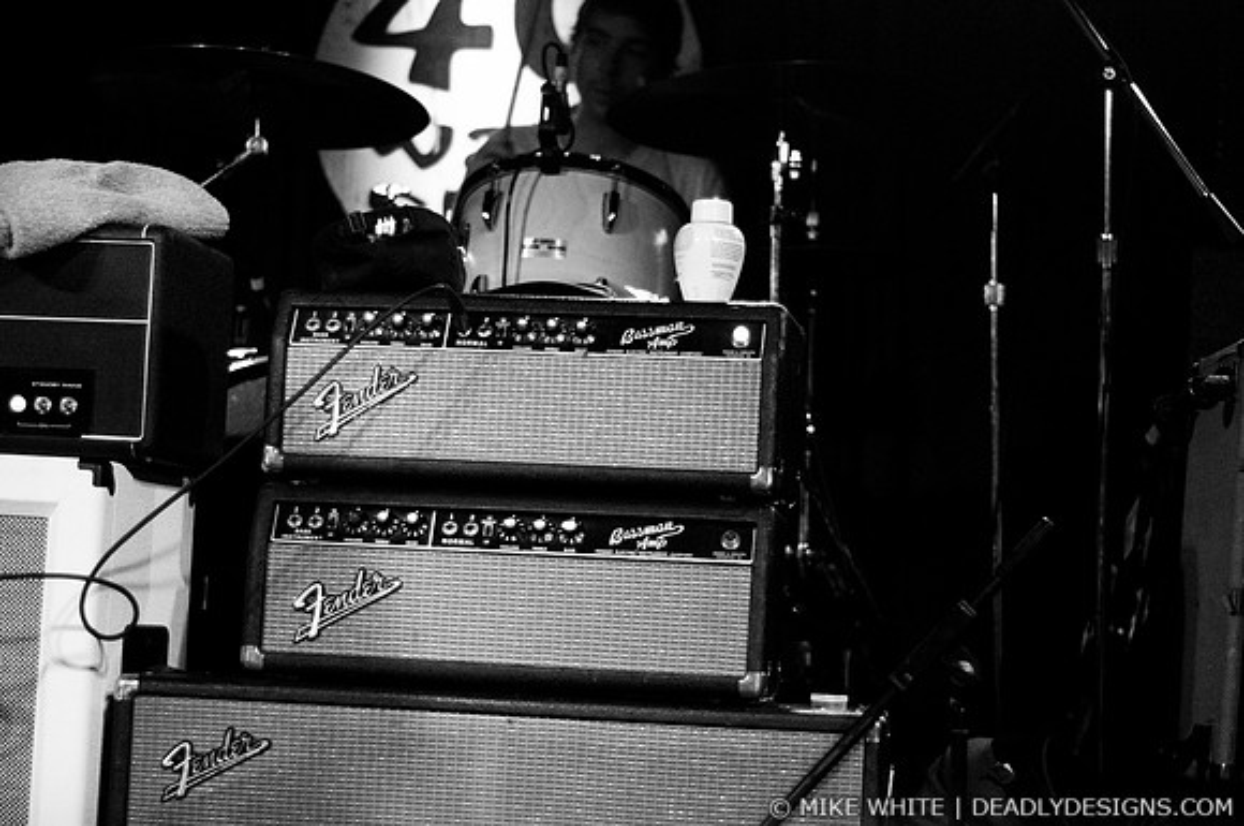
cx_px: 622
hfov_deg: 27.0
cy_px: 413
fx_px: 2588
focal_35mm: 75
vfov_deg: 18.1
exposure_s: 1/80
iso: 1000
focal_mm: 50
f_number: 1.8
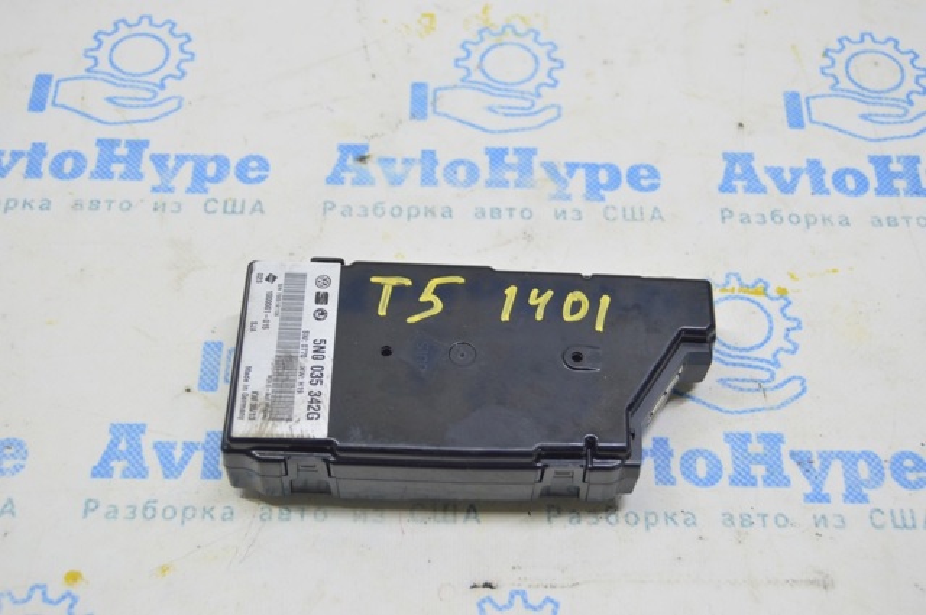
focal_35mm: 52
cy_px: 308
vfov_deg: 25.7
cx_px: 463
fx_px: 1349
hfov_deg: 37.9
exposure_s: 1/20
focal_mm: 35
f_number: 5.6
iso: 400
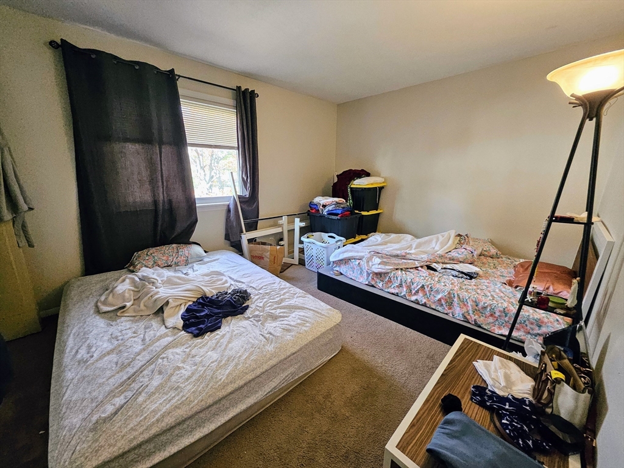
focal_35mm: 13
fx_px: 234
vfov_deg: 89.9
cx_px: 312
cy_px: 234
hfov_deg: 106.2
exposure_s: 1/60
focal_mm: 1.74
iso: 320
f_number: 2.2
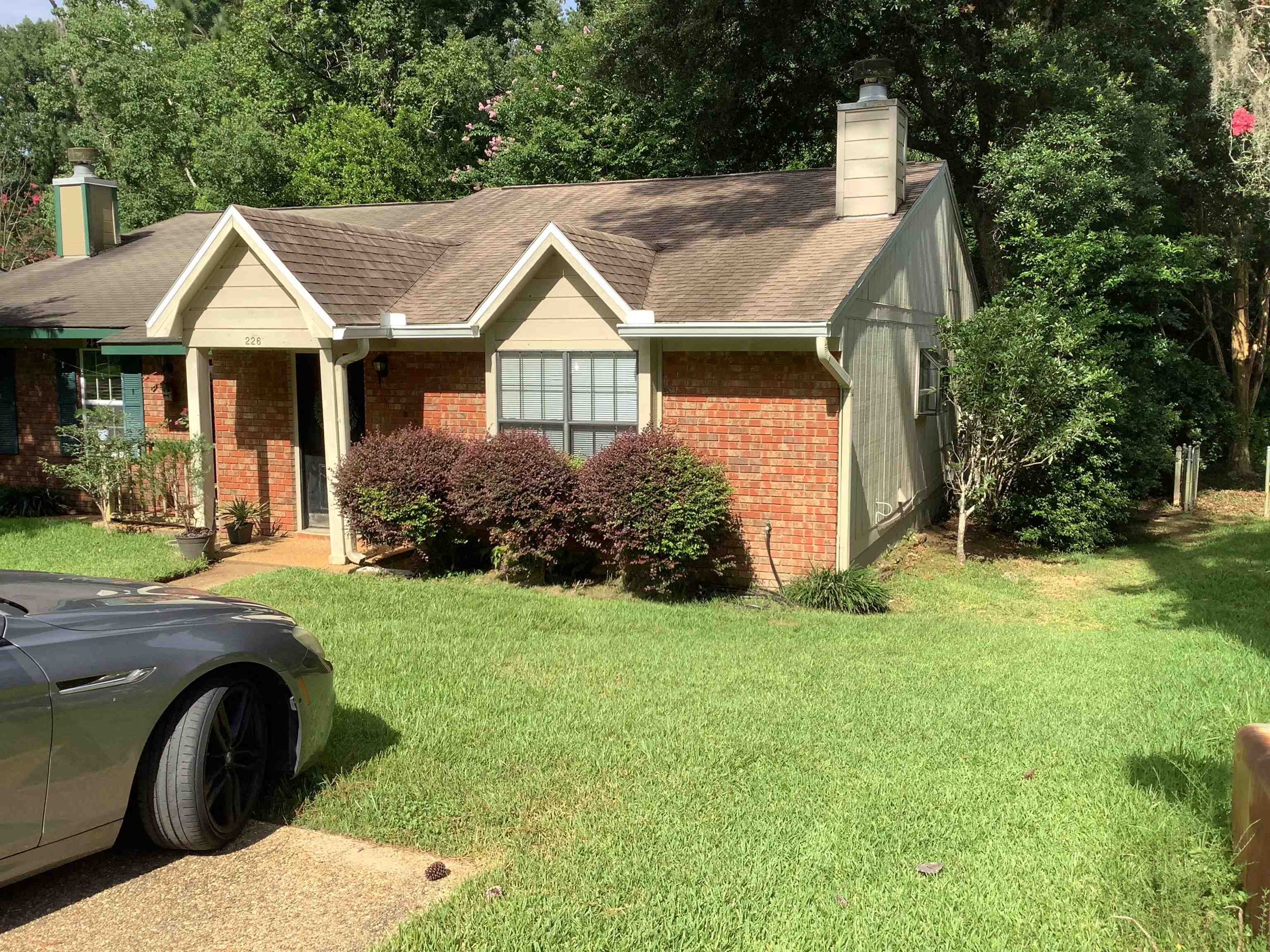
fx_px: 1137
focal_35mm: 31
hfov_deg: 58.4
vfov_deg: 45.4
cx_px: 635
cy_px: 476
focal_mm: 3.3
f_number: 2.4
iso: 25
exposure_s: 1/1058
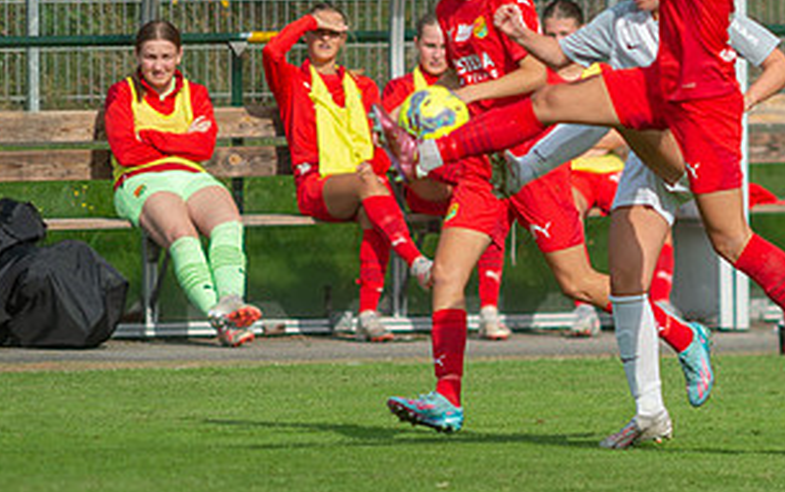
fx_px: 23225
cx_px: 607
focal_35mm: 1085
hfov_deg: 1.9
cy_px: 209
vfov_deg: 1.2
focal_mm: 420
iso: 125
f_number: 4
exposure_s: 1/1250
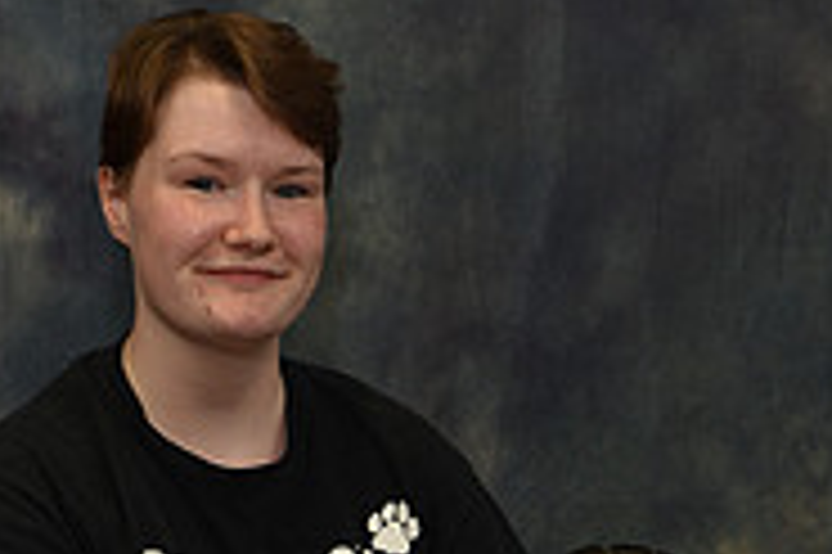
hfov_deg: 17.5
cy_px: 815
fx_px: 2702
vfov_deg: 11.3
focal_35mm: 117
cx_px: 306
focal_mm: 48
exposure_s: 1/60
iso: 200
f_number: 5
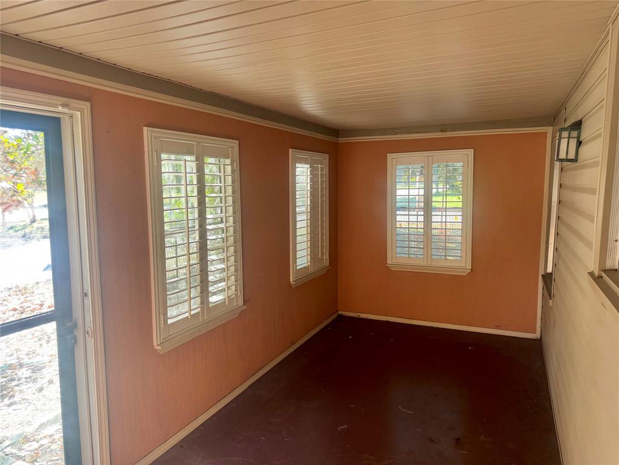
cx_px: 310
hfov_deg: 71.6
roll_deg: +0.6
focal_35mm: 24
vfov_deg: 56.8
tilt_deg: -6.1
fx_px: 429
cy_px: 232
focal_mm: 6.76
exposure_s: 1/121
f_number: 1.78
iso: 200
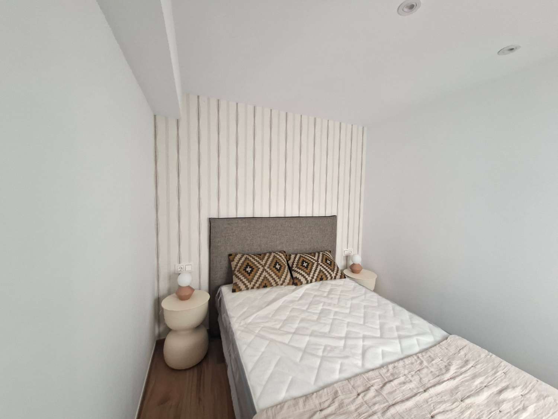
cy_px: 210
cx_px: 279
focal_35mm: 13
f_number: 2.2
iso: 200
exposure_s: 1/40
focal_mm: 1.74
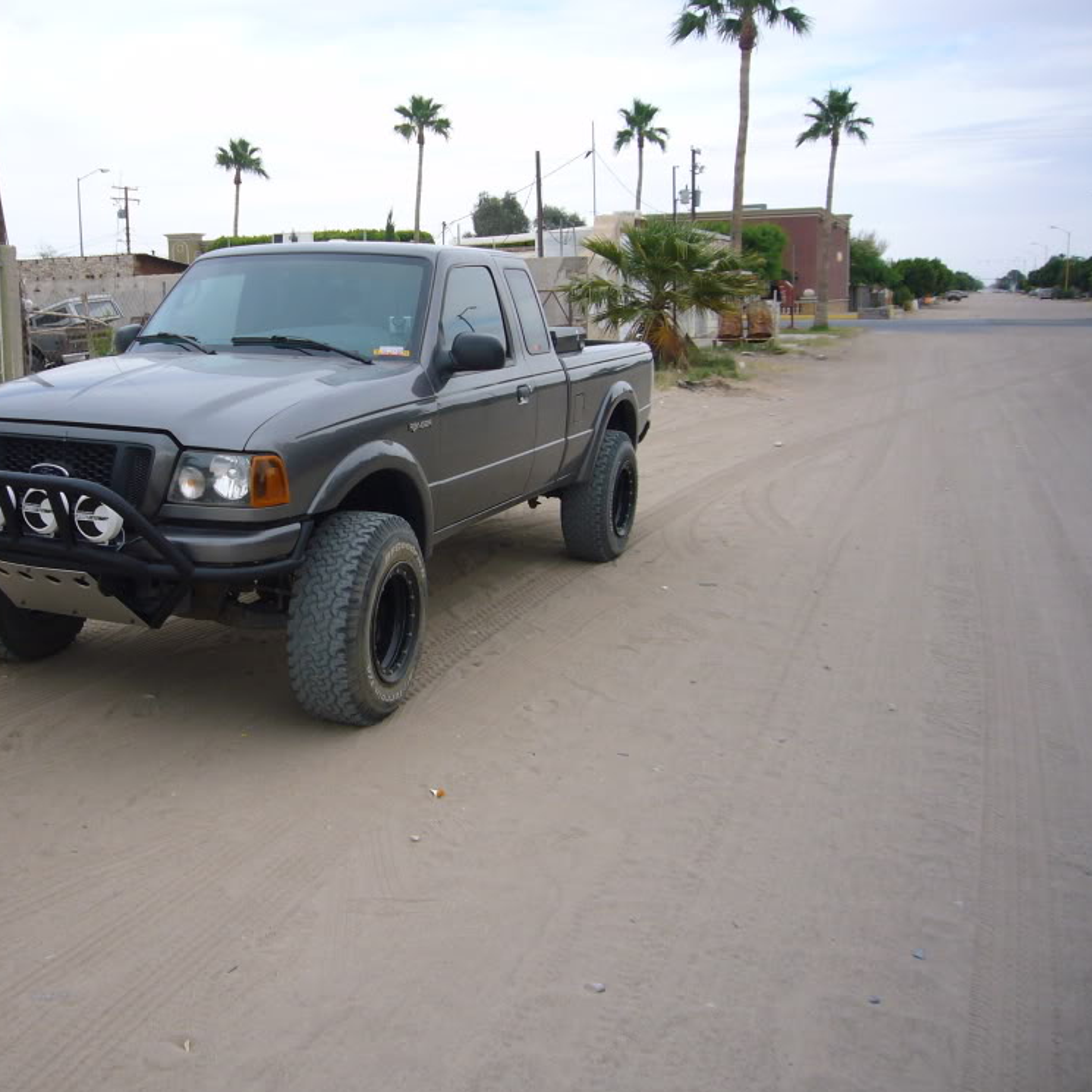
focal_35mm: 34
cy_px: 561
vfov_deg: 48.4
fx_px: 1213
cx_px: 359
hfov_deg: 47.6
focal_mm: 4.6
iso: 80
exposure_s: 1/400
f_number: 2.8
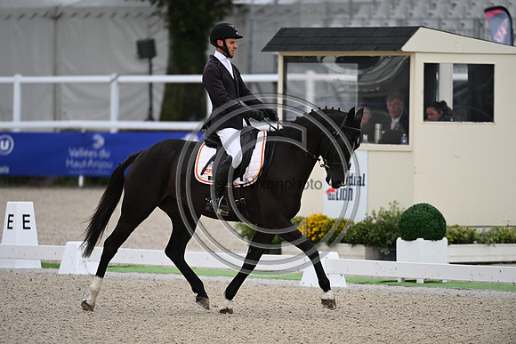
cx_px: 258
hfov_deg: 5.2
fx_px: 5734
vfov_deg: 3.4
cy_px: 172
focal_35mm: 400
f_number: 4.5
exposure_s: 1/1000
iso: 720
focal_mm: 400
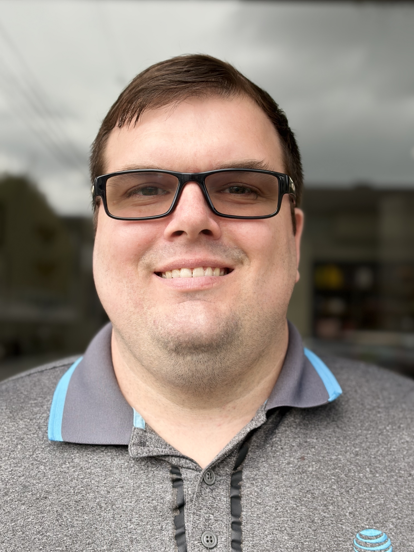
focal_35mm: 53
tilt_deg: +3.3
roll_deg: -1.5
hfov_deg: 27.5
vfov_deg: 36.2
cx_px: 206
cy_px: 281
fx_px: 845
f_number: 1.6
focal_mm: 5.96
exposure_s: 1/163
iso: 25
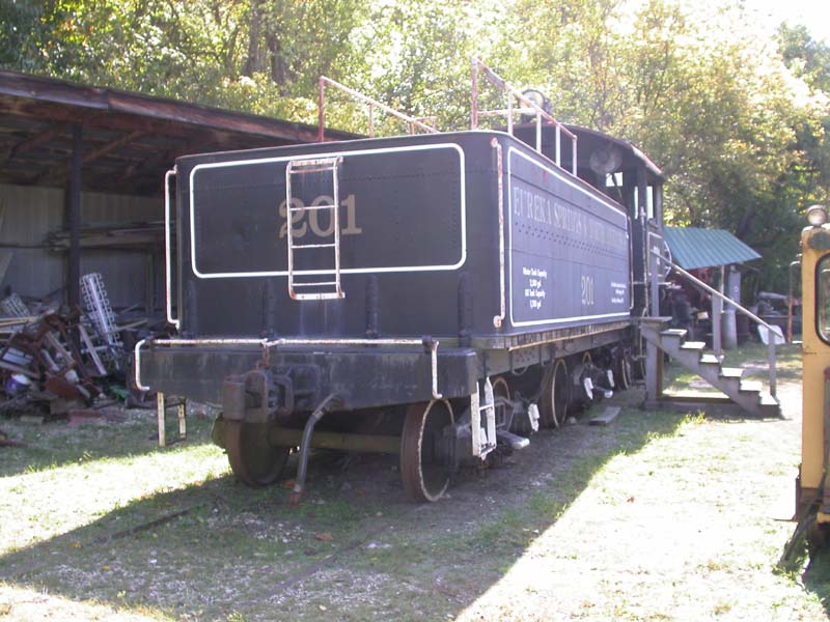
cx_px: 415
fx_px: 911
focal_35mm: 38
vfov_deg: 37.7
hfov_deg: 49.0
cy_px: 311
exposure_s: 1/102
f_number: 4.2
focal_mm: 7.85
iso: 100
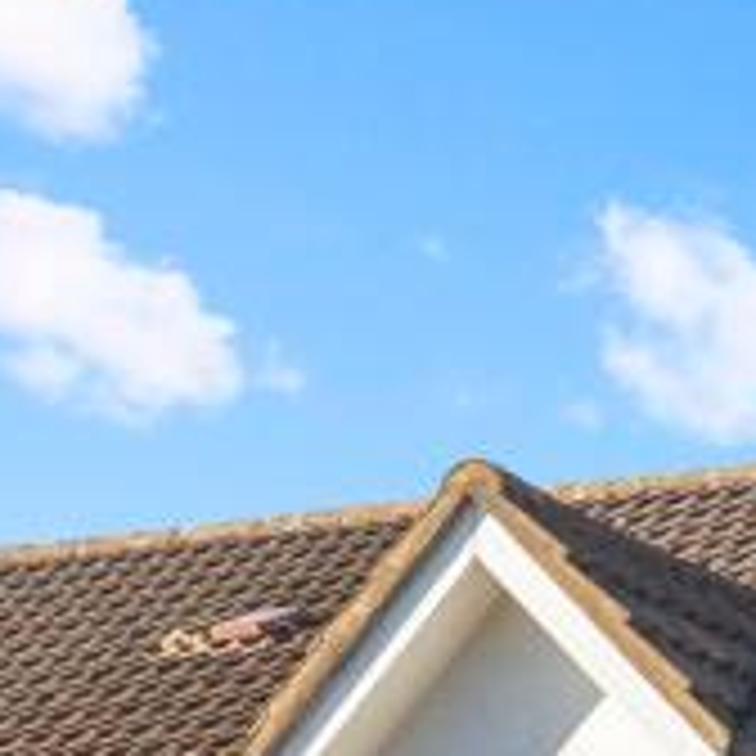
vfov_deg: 9.1
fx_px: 4472
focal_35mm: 181
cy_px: 1474
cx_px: 1638
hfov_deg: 9.0
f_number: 8
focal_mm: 35
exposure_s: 1/200
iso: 320
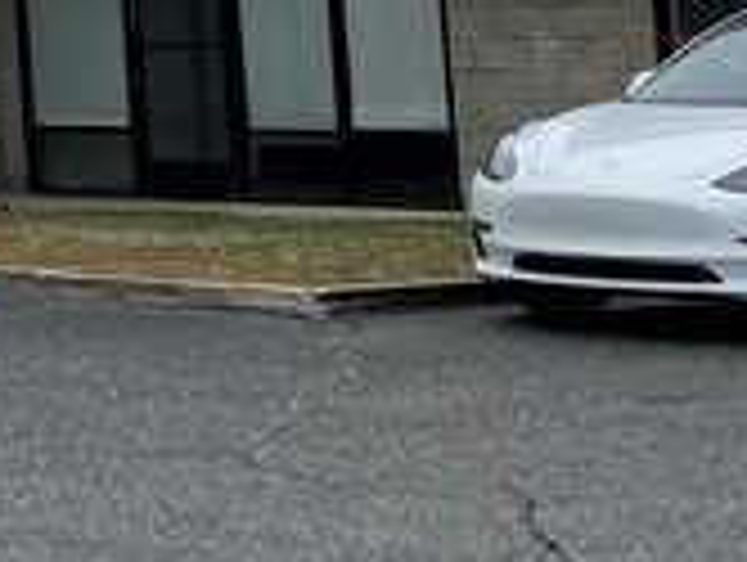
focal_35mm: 160
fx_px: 3458
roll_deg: +0.4
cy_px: -472
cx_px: -1071
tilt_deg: +7.7
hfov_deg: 10.5
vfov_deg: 8.9
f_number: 1.8
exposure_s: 1/1678
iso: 32
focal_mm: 4.25
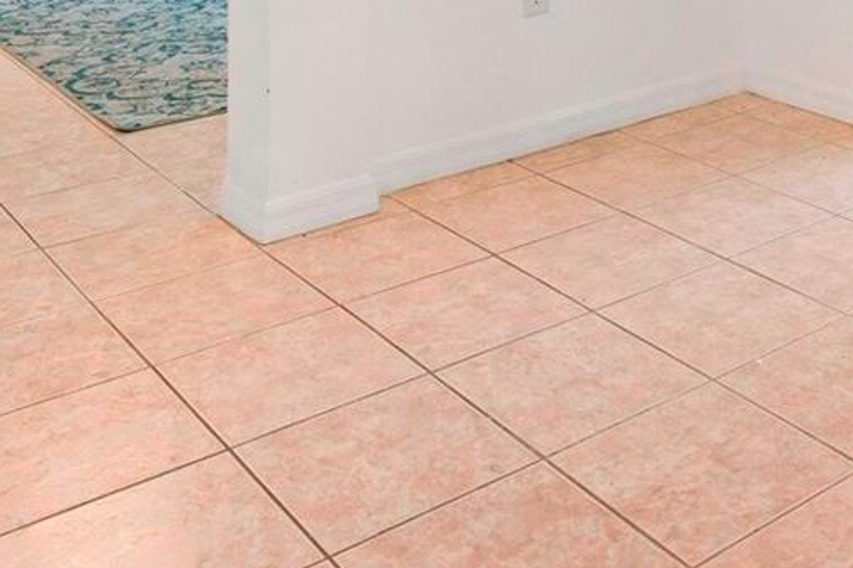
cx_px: 760
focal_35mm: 51
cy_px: -243
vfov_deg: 22.5
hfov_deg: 36.6
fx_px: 1208
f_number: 11
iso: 400
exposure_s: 1/15
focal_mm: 16
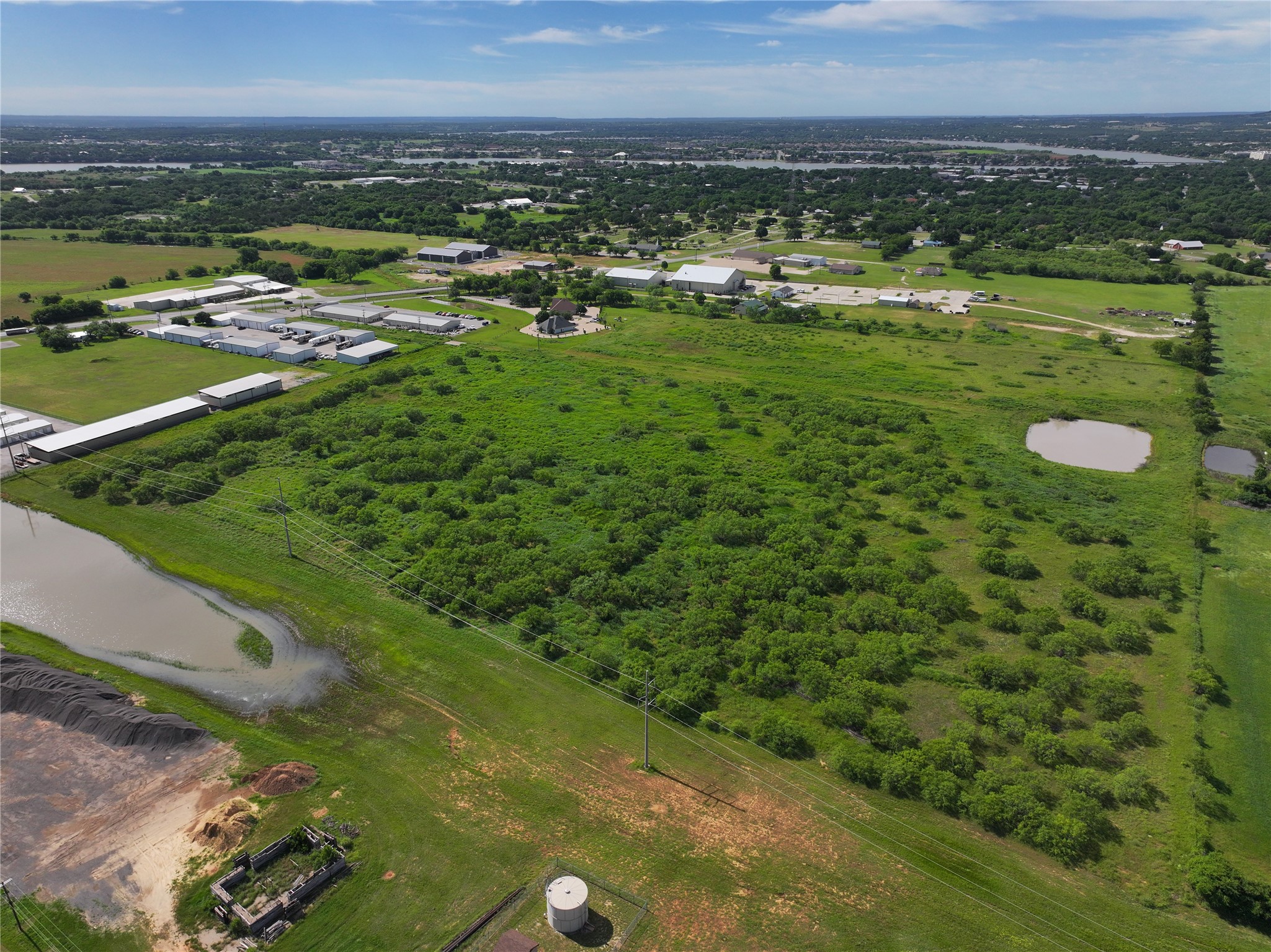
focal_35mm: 24
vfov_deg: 56.8
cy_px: 476
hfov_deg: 71.6
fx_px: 881
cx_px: 636
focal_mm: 12.29
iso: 100
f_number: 2.8
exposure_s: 1/400
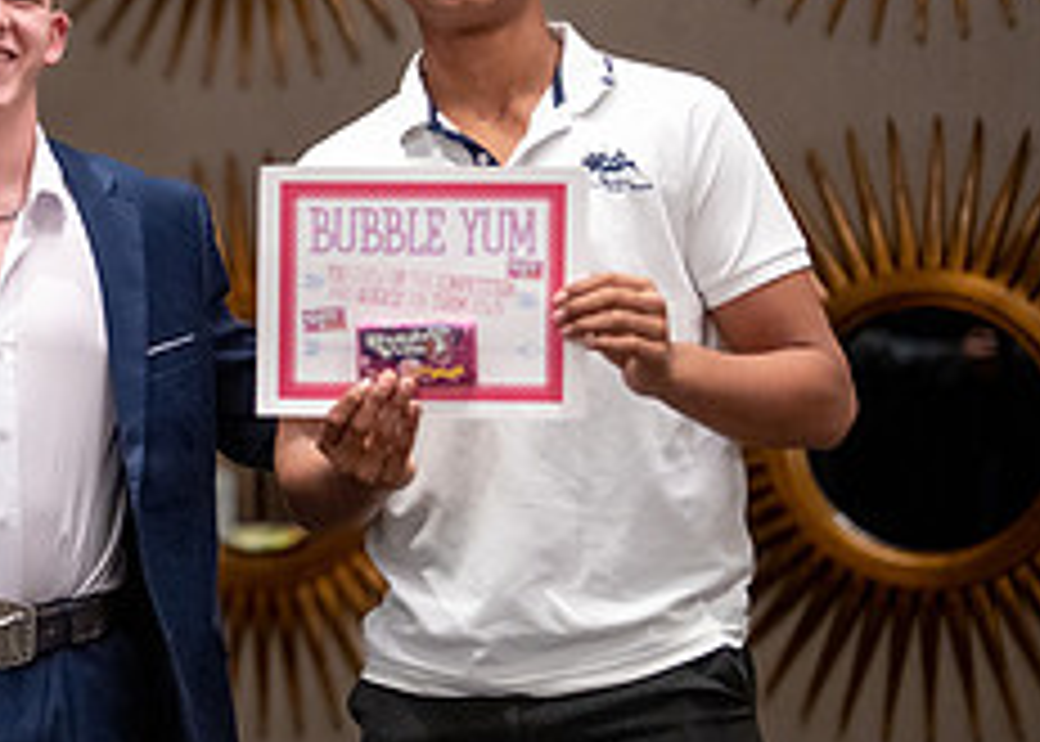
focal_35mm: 134
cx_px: -239
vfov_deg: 10.7
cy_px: 396
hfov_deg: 14.5
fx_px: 3958
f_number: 1.2
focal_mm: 50
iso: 1600
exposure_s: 1/320
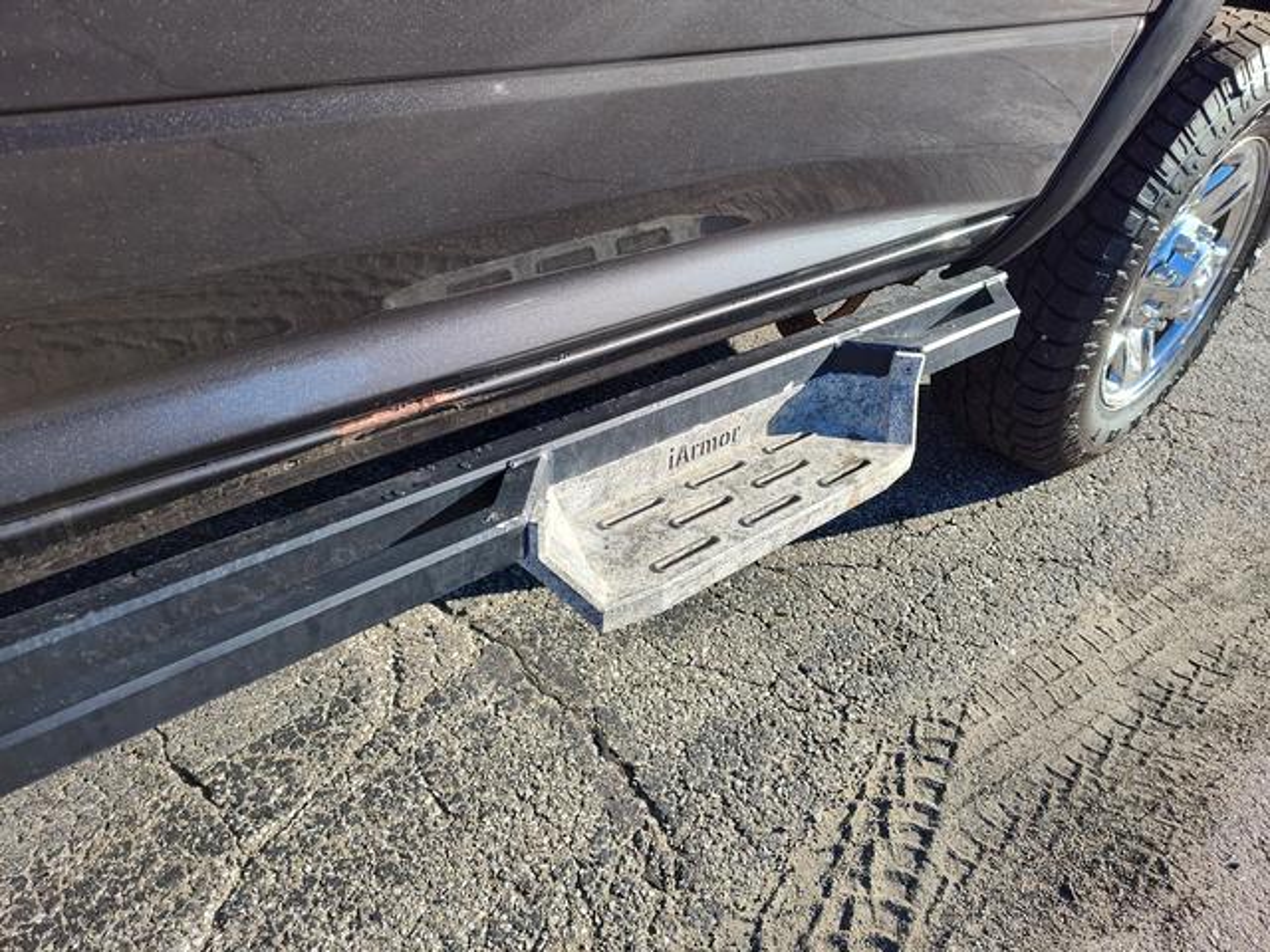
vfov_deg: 58.9
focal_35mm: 23
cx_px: 635
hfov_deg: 73.9
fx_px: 844
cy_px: 476
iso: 100
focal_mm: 5.56
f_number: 1.88
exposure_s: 1/1360
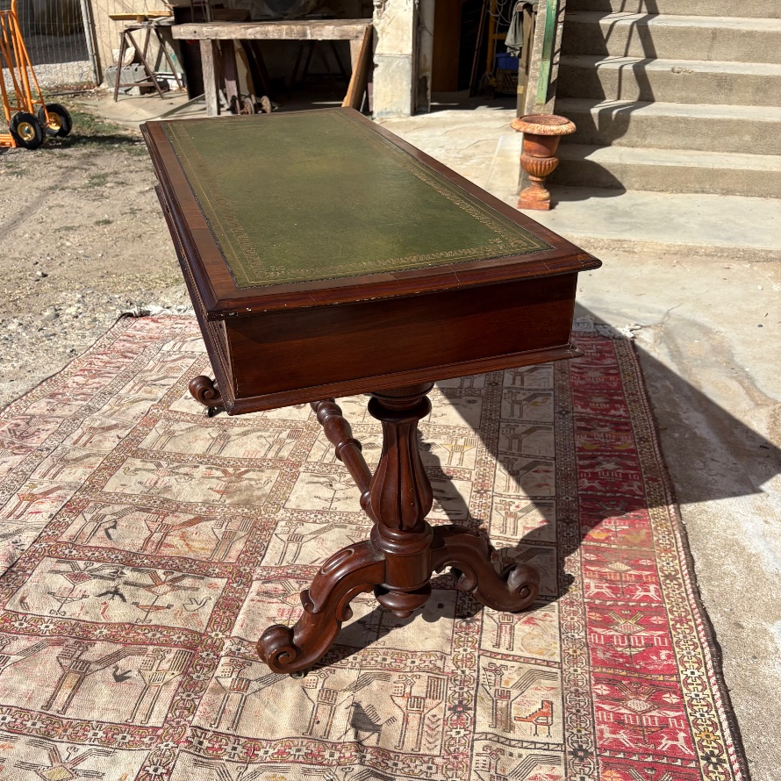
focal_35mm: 31
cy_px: 448
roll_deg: -2.0
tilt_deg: -32.0
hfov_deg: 52.5
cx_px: 387
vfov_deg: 52.3
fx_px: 791
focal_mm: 5.96
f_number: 1.6
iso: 50
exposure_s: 1/3831
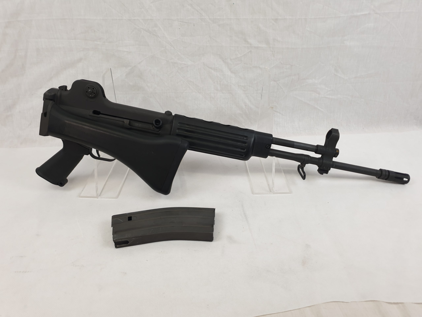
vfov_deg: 53.1
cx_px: 211
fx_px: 317
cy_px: 158
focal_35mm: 26
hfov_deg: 67.3
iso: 50
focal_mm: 4.3
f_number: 1.5
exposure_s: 1/100
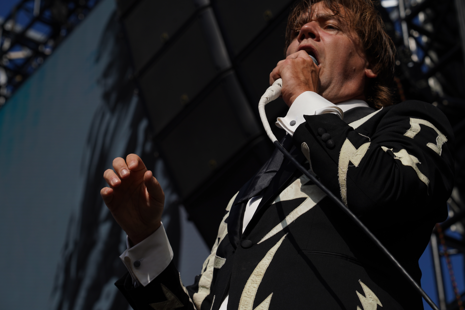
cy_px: 155
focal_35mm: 105
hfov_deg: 19.5
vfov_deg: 13.0
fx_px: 1356
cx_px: 232
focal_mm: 105
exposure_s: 1/800
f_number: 8
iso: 100
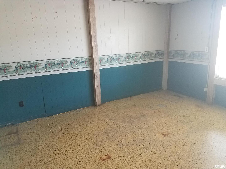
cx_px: 113
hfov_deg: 67.3
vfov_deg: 53.1
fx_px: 170
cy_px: 84
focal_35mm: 26
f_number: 1.7
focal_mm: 4.2
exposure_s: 1/40
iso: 160
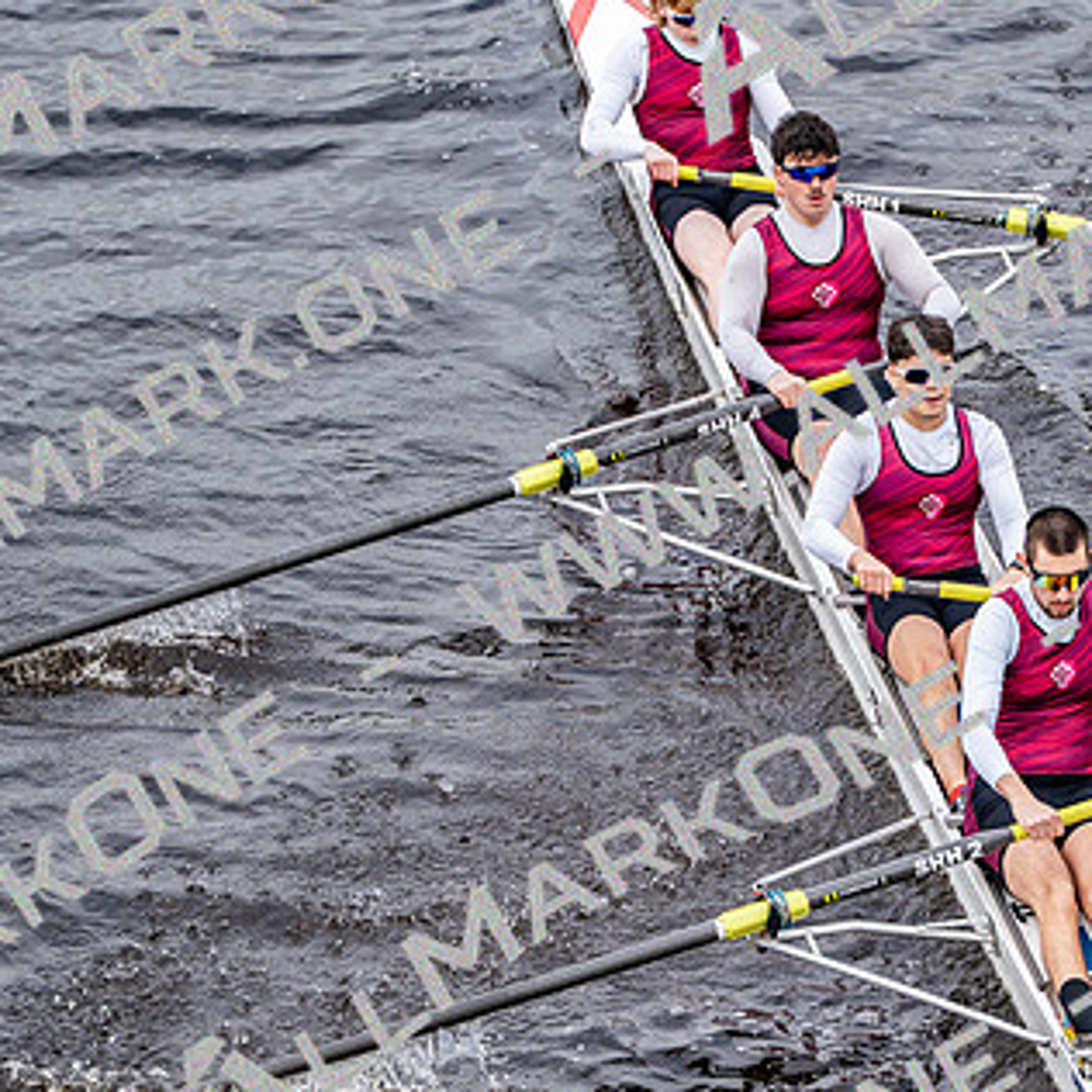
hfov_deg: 5.6
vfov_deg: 5.6
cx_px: 885
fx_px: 11135
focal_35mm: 312
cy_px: 651
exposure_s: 1/2000
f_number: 2.8
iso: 320
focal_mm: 200
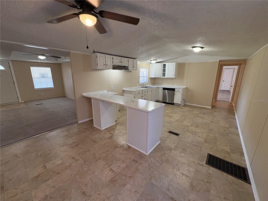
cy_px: 100
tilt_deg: -11.9
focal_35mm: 14
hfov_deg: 102.1
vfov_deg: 85.7
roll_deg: +0.8
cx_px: 134
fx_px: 108
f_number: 2.2
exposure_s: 1/120
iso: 250
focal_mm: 2.22
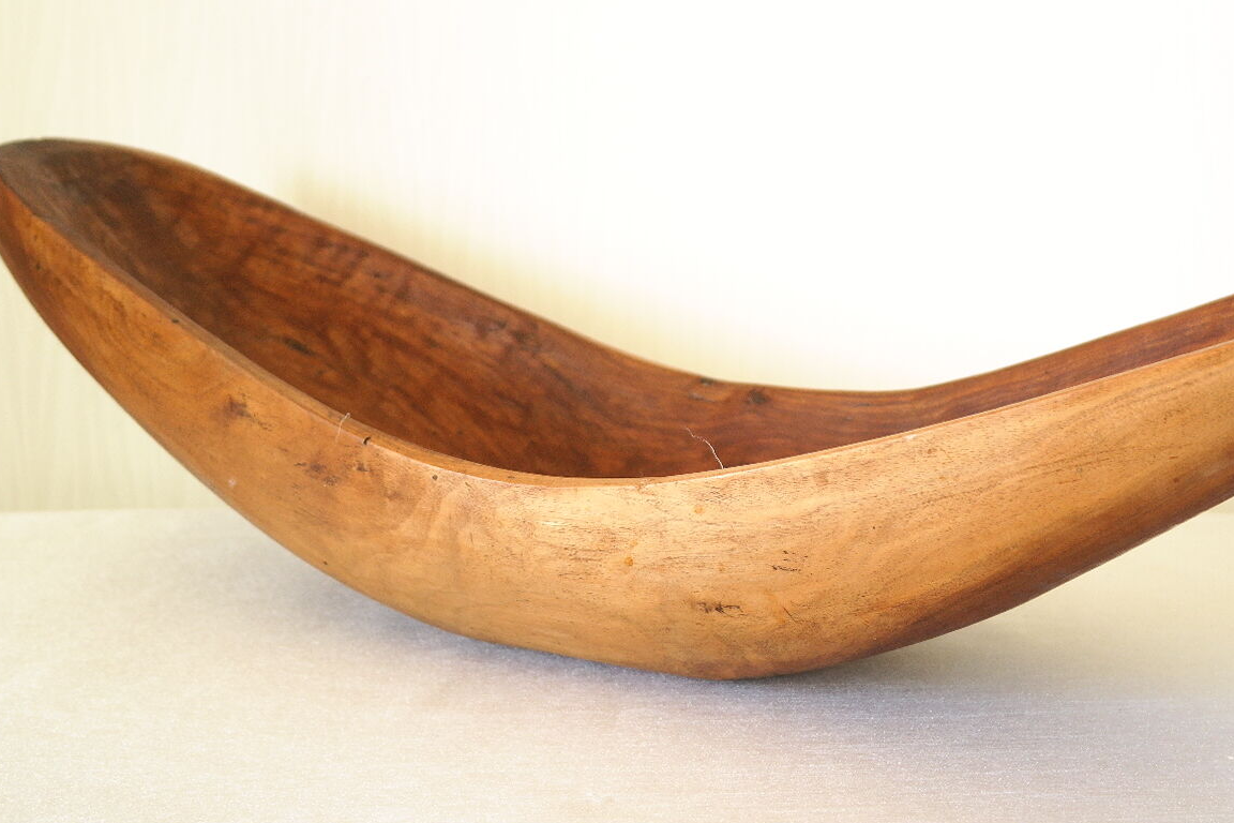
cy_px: 213
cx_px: 791
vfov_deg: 24.8
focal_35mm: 54
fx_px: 1851
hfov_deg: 36.6
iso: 400
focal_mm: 24
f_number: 5.6
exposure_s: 1/30
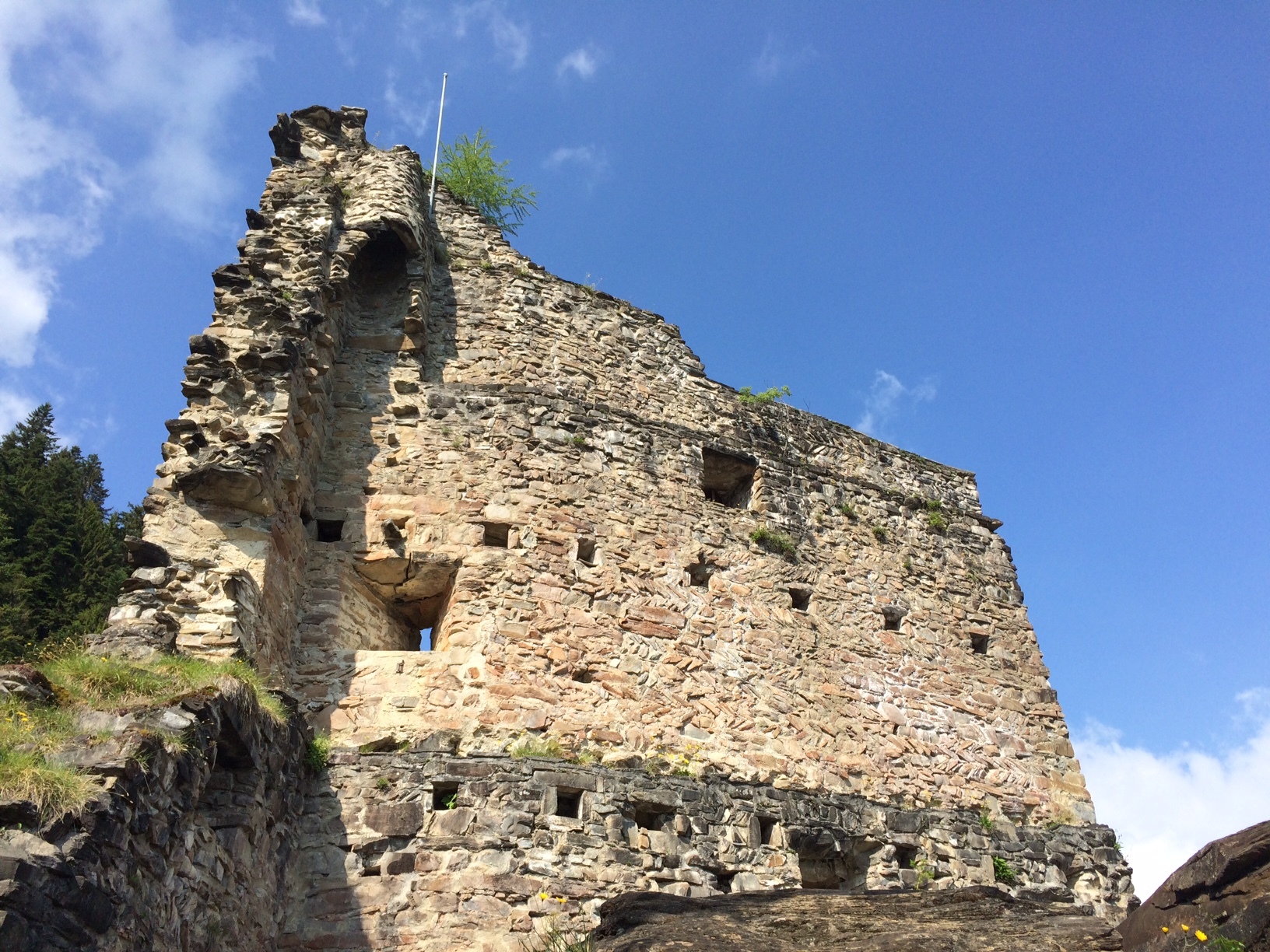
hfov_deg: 61.7
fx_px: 1064
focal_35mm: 29
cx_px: 635
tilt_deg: +38.7
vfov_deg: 48.2
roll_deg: +4.5
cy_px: 476
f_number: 2.2
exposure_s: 1/1709
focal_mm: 4.15
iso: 32
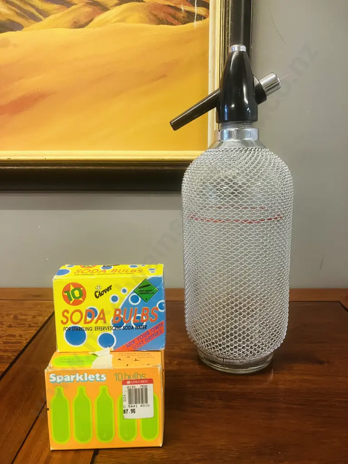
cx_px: 174
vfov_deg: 63.4
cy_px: 232
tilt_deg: -9.0
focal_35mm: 28
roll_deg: +0.7
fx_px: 375
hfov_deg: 49.7
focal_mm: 3.99
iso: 125
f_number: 1.8
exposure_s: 1/50
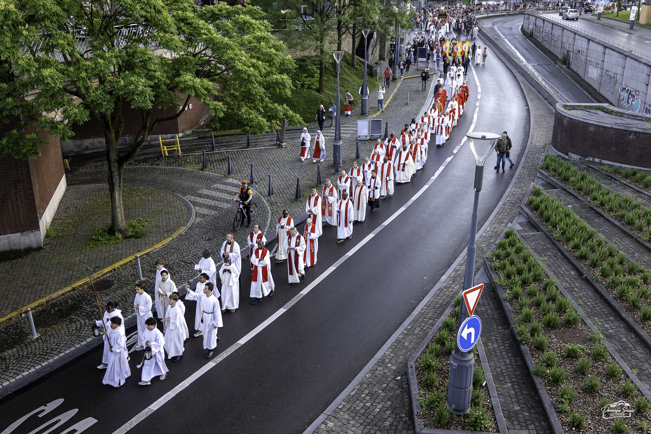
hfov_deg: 57.2
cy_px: 217
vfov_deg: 40.0
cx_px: 326
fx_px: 597
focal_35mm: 33
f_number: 2.8
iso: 400
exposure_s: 1/200
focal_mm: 33
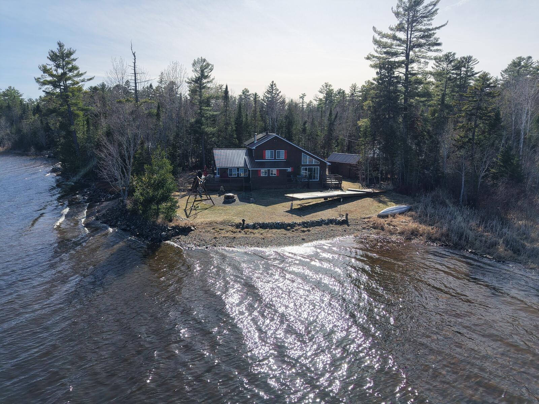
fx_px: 374
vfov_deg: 56.8
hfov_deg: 71.6
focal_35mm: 24
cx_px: 270
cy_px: 202
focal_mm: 8.67
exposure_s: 1/6400
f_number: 1.8
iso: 410
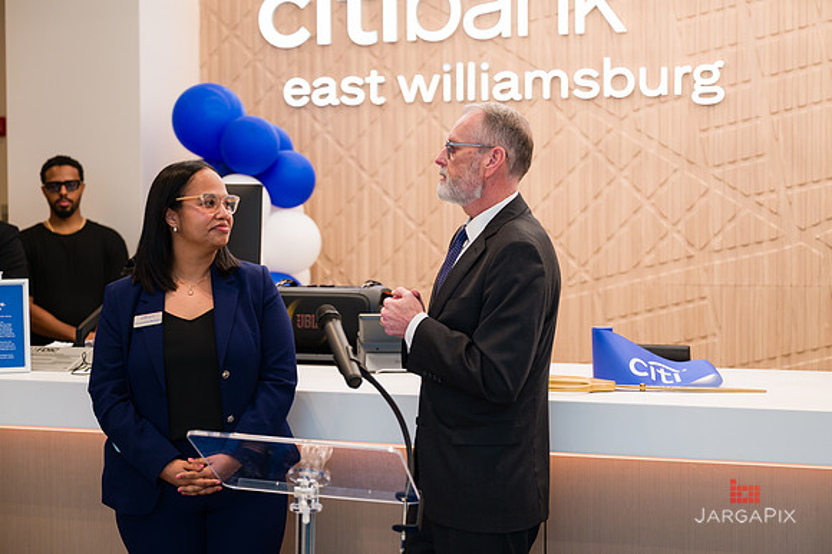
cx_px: 433
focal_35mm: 62
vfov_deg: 21.9
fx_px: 1429
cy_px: 266
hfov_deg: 32.5
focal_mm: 59
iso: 400
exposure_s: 1/200
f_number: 3.2
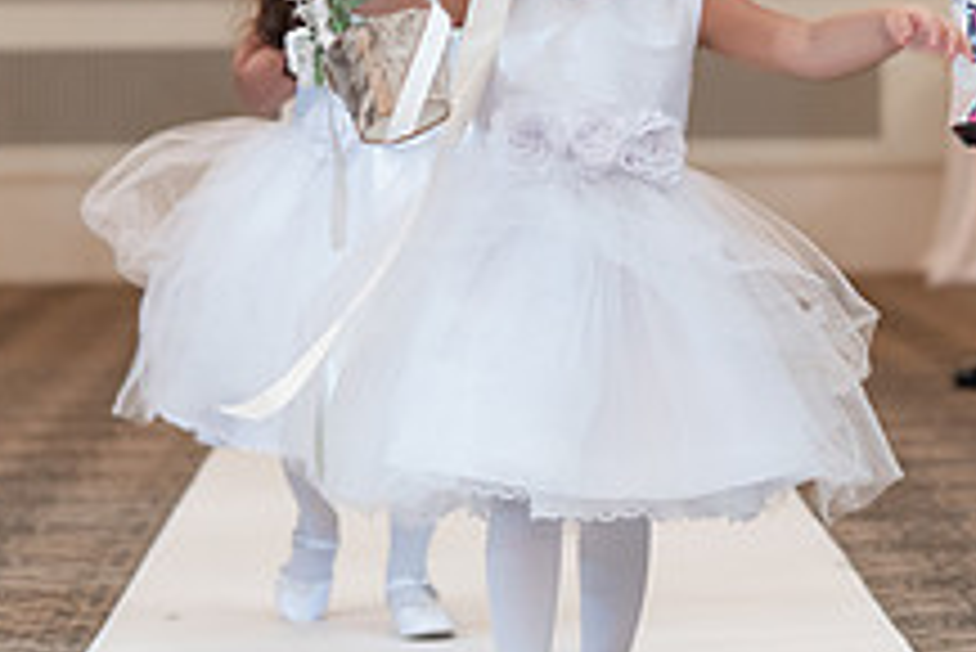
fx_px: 5154
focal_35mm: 190
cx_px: 589
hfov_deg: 10.8
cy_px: 160
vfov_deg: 7.2
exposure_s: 1/100
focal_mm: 70
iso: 2000
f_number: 2.8
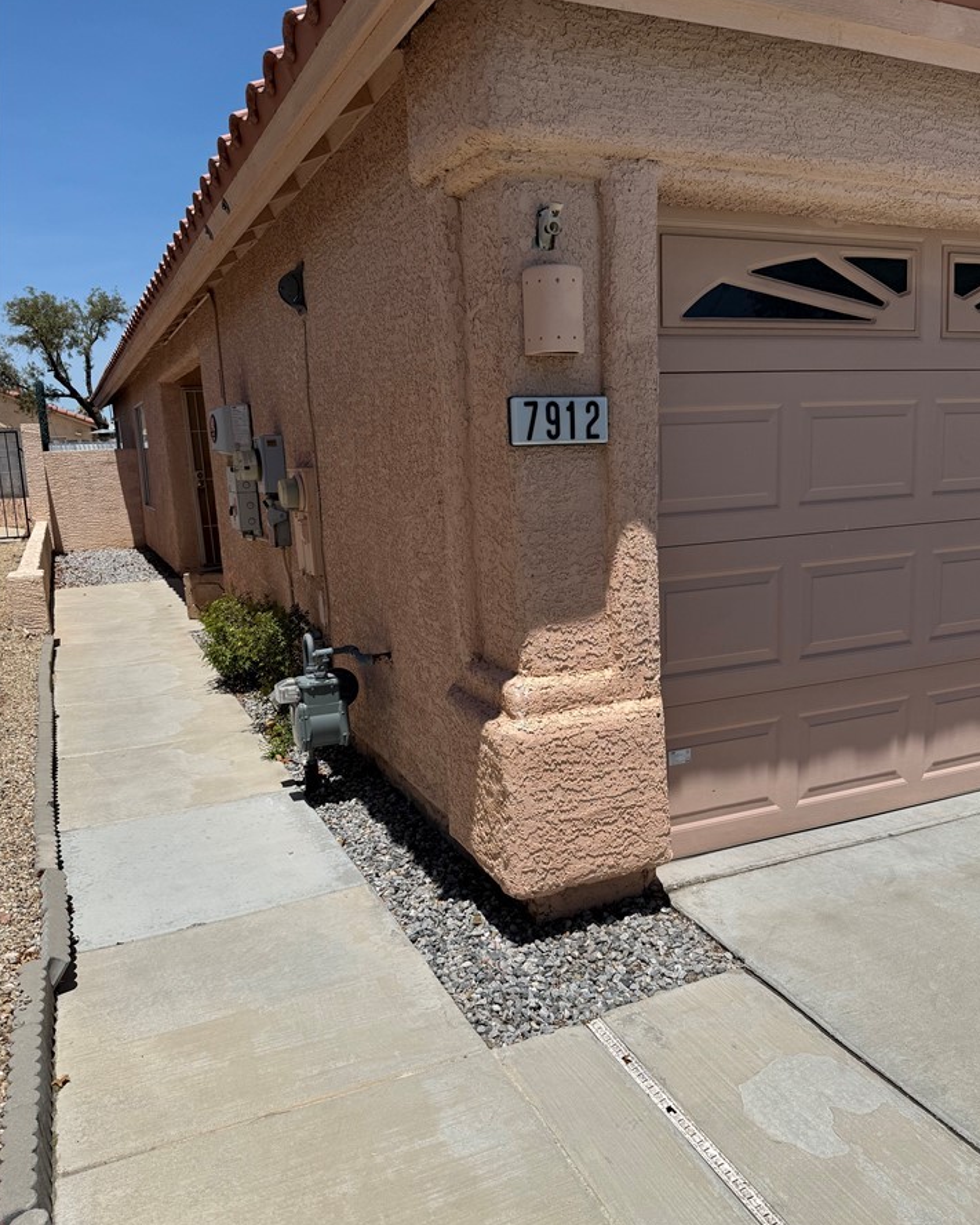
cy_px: 644
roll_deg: +2.2
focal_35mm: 27
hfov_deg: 53.2
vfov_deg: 64.0
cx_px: 524
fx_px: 978
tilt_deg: -11.0
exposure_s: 1/9091
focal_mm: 6.76
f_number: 1.78
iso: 80
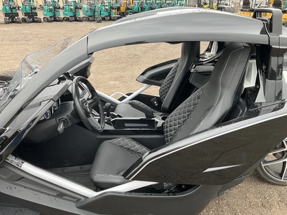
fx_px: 240
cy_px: 108
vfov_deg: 48.2
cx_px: 144
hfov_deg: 61.7
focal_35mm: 29
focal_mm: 3
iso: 25
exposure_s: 1/122
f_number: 1.8
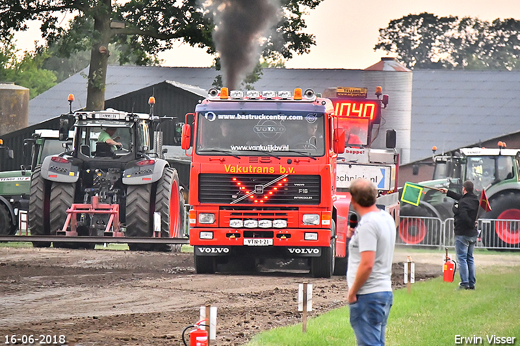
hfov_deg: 5.7
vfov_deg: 3.8
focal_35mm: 360
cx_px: 260
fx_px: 5199
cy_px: 173
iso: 5000
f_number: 5.6
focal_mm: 240
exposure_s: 1/400
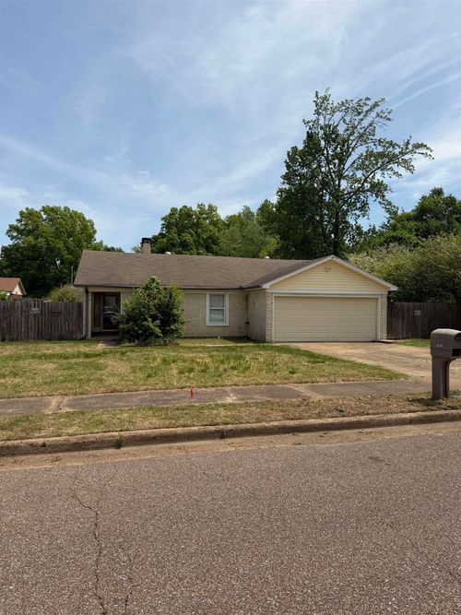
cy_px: 308
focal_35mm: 24
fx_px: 426
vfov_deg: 71.6
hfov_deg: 56.8
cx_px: 230
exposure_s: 1/6711
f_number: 1.78
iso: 80
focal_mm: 6.76
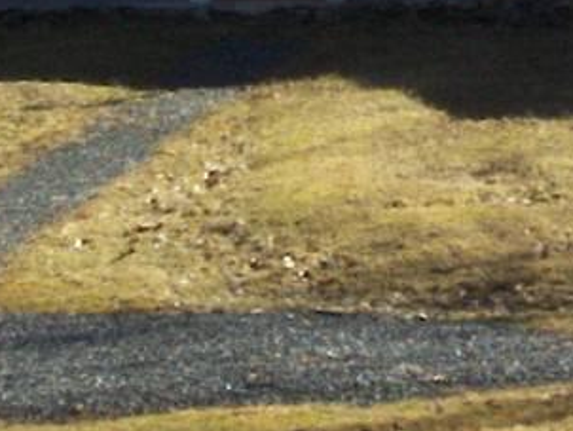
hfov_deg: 6.7
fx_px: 4837
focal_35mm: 292
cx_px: 767
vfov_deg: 5.1
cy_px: -112
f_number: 3.2
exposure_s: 1/754
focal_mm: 8.7
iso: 80
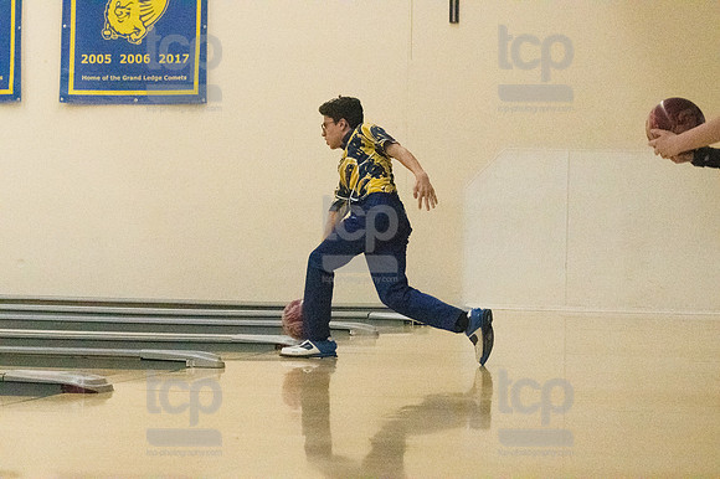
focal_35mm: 123
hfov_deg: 16.7
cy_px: 240
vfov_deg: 11.1
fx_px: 2459
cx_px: 360
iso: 10000
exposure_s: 1/1250
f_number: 4.5
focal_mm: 82
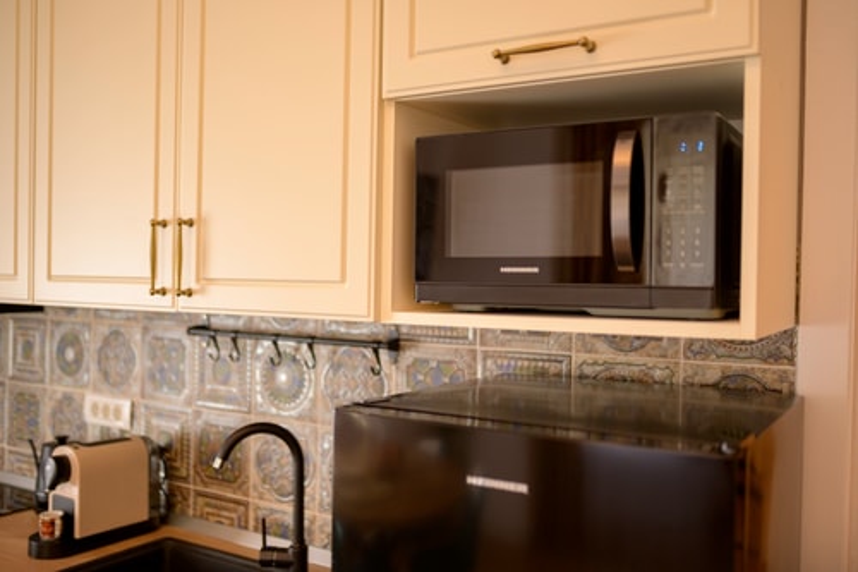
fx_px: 834
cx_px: 429
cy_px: 286
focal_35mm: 35
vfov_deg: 37.8
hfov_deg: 54.5
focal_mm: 35
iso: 500
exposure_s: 1/500
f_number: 1.4
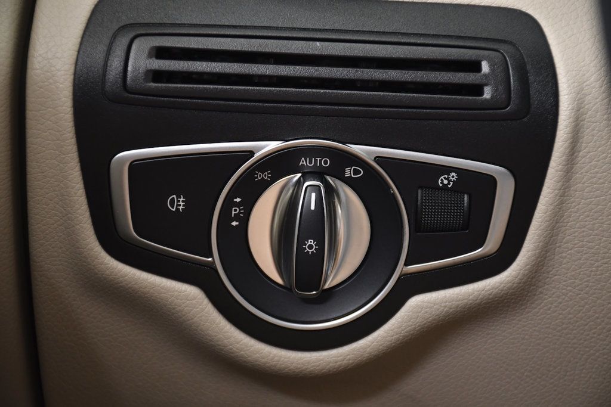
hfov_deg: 18.3
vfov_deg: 12.2
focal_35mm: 112
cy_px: 204
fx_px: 1901
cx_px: 306
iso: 1250
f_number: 5
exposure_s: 1/80
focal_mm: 75
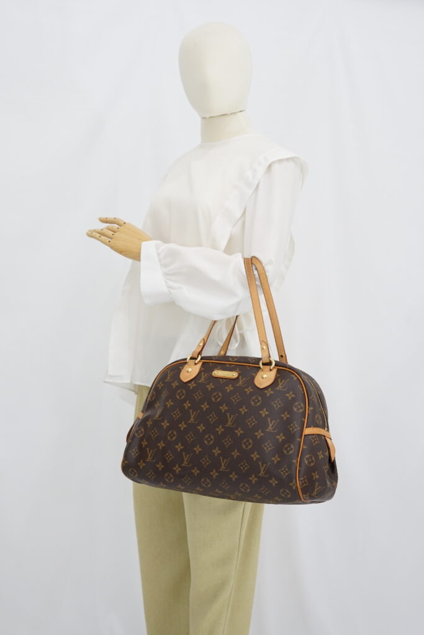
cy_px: 318
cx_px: 212
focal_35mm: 50
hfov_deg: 27.0
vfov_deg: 39.6
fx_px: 883
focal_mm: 50
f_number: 6.3
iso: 640
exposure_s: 1/10
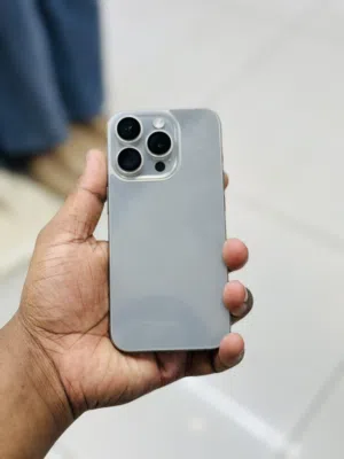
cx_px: 172
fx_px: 636
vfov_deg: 39.7
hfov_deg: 30.3
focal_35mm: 48
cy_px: 230
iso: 64
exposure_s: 1/129
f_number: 1.78
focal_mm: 6.86
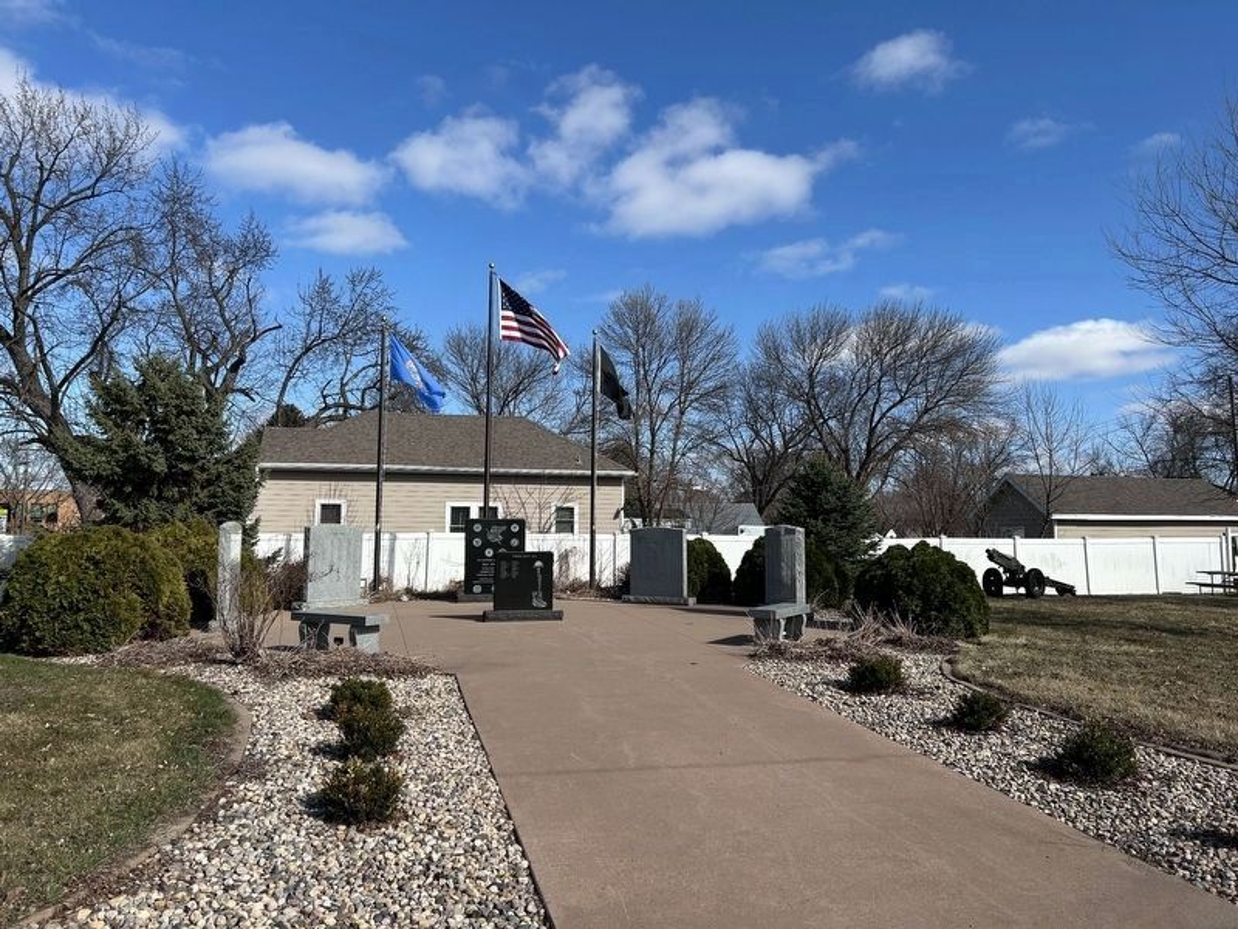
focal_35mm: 26
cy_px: 464
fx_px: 930
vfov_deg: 53.1
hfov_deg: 67.3
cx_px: 619
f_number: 1.5
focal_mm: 5.7
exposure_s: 1/4115
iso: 50
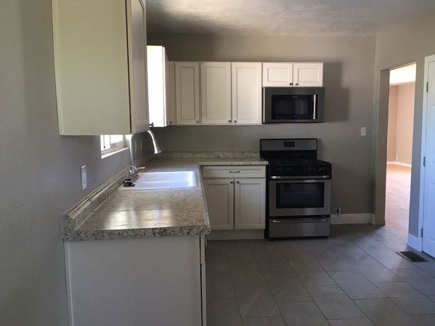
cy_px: 164
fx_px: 389
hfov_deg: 58.3
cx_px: 230
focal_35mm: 31
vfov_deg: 45.4
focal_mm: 4.15
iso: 64
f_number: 2.2
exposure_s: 1/30
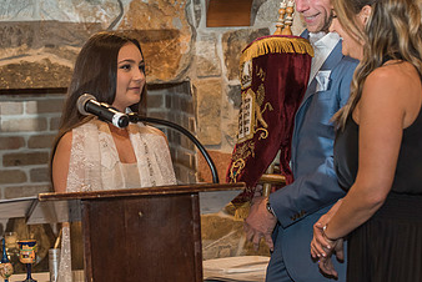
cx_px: 161
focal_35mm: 168
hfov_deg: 12.2
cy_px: 89
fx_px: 1971
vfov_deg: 8.2
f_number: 4
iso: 1250
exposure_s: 1/125
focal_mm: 98
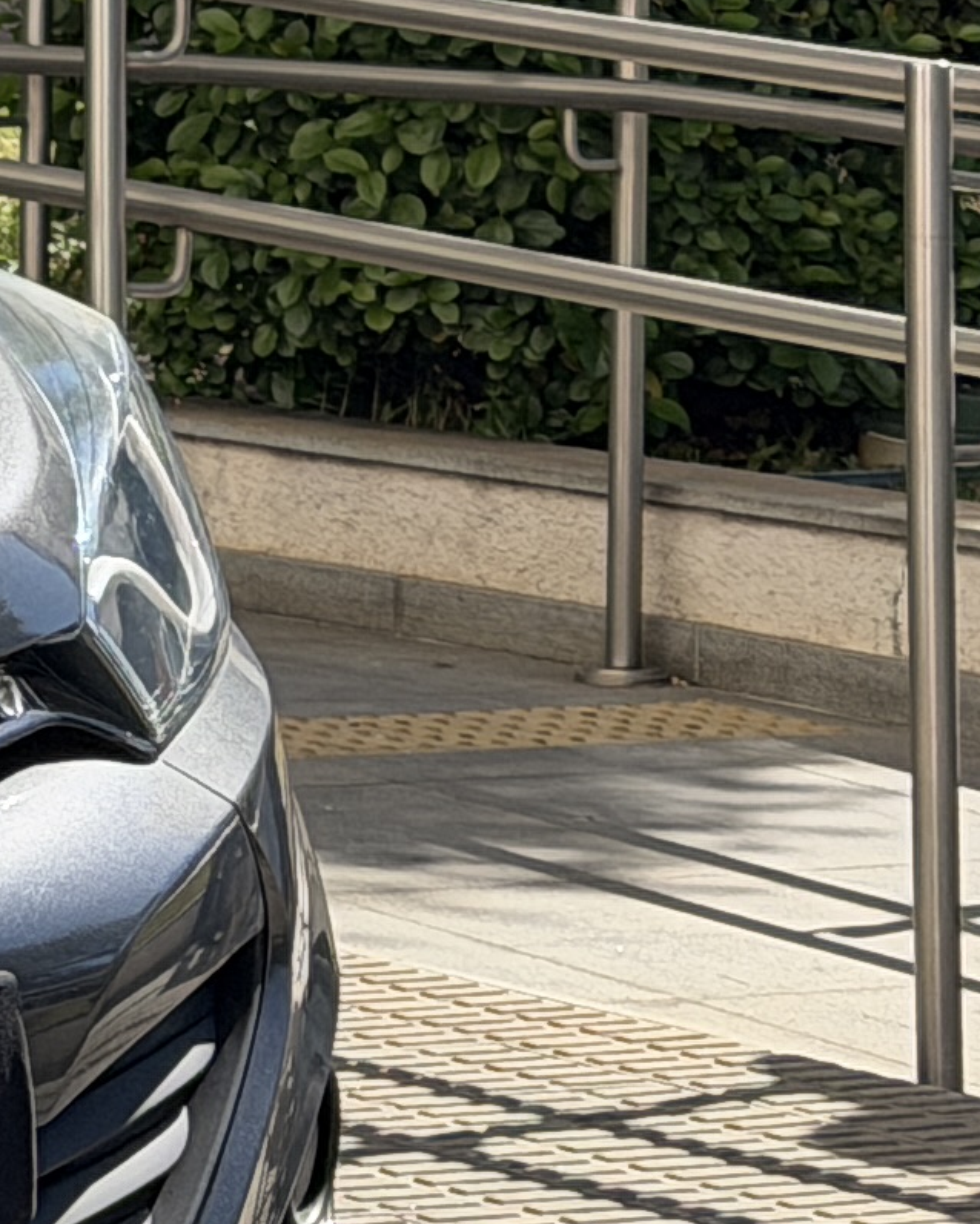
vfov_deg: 8.1
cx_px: -1954
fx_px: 8589
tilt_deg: -0.5
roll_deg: +0.2
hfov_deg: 6.0
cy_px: -292
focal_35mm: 237
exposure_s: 1/2273
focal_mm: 6.76
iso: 64
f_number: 1.78
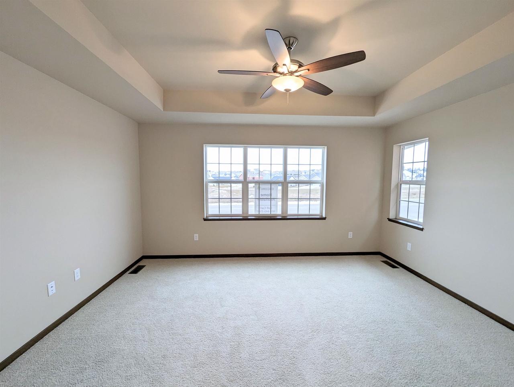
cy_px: 194
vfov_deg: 90.1
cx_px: 257
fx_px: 193
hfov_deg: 106.1
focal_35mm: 13
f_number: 2.2
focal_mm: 1.95
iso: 62
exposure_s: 1/50.3
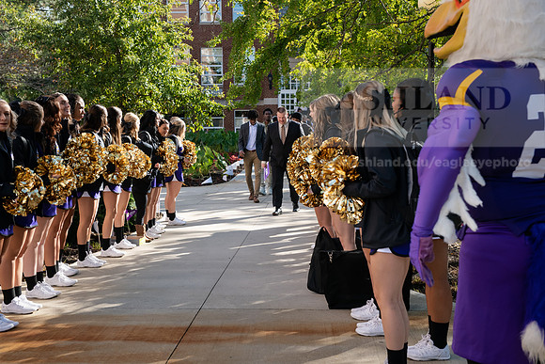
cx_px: 272
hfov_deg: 36.2
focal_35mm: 55
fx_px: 833
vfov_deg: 24.6
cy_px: 182
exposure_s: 1/500
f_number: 6.3
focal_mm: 55
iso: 400
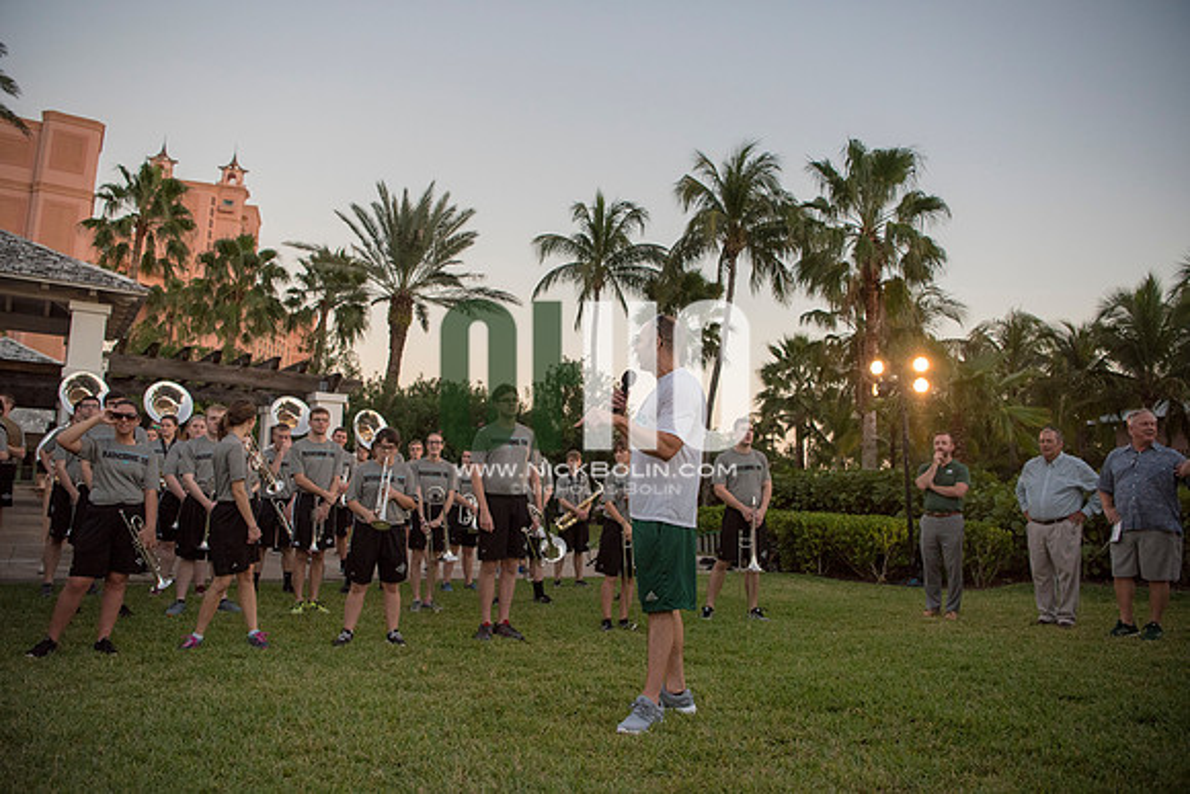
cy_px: 397
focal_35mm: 24
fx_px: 793
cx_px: 595
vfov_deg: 53.2
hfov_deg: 73.7
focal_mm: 24
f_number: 3.2
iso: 2000
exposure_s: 1/1600
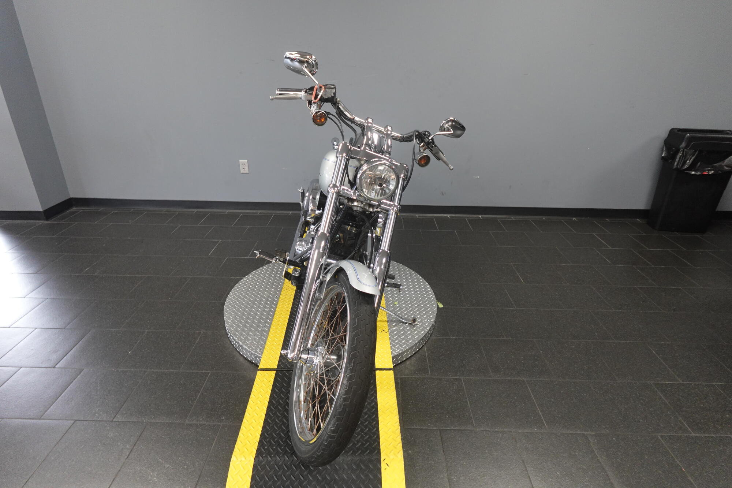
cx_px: 366
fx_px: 407
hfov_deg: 84.0
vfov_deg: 61.9
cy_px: 244
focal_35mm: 20
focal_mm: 7.6
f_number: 2
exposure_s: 1/80
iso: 500
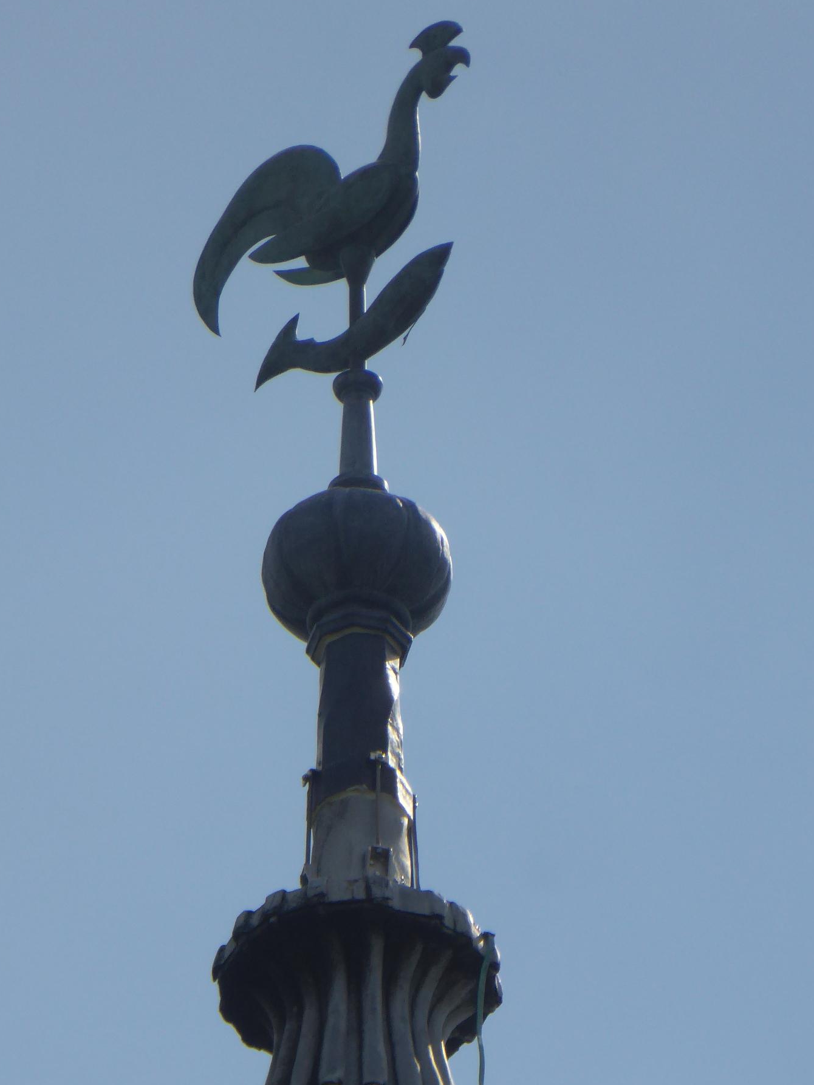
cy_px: 593
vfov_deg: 1.7
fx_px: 35935
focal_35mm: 1146
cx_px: 389
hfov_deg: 1.3
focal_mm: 129
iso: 100
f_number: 6.4
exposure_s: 1/1000
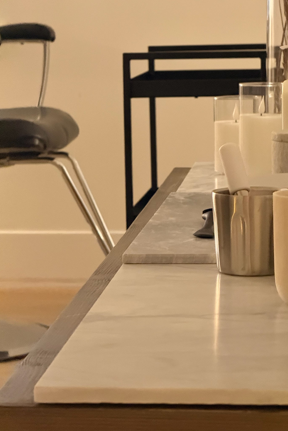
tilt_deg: -7.5
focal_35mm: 125
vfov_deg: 16.4
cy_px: 215
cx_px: 158
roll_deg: +0.5
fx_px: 1500
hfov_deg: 11.0
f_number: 2.8
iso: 2000
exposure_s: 1/30
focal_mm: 15.66
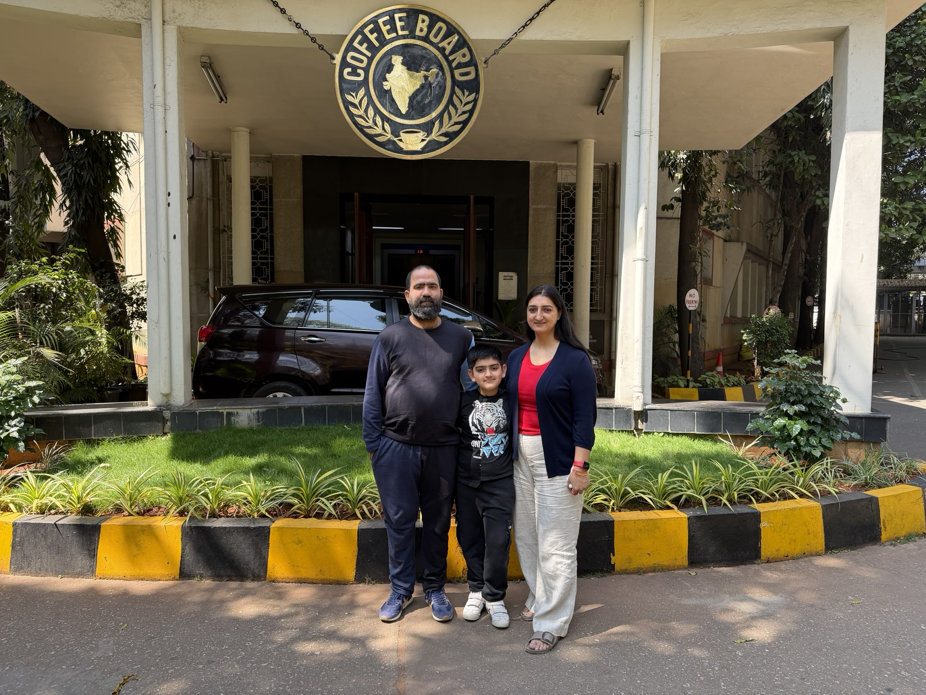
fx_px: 642
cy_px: 348
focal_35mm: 24
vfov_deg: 56.8
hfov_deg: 71.6
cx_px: 463
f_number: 1.78
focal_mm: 6.76
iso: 100
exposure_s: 1/551
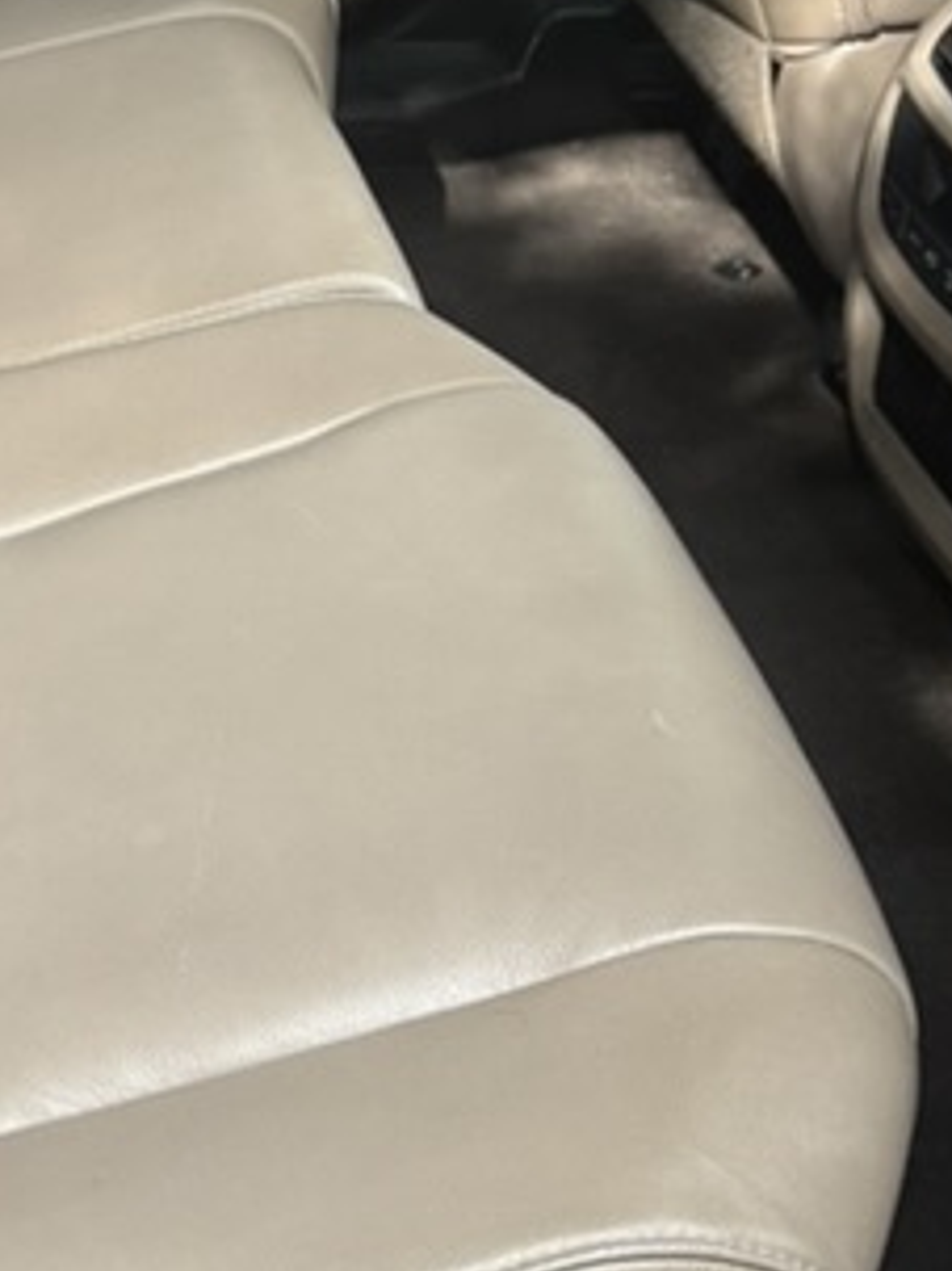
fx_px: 3229
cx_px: 193
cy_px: 206
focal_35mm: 88
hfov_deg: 16.6
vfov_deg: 21.9
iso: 80
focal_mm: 5.96
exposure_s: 1/121
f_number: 1.6
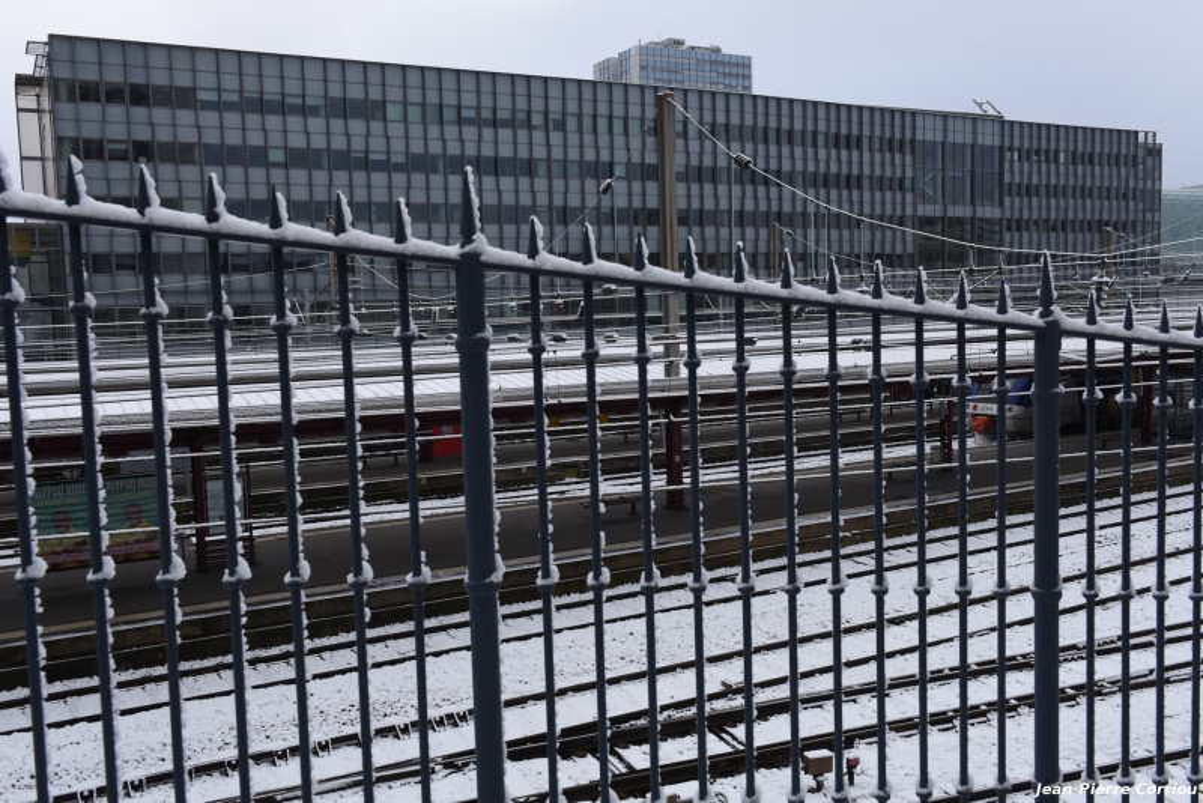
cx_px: 602
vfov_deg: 38.9
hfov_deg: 55.8
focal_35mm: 34
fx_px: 1137
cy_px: 402
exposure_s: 1/80
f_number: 10
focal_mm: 34
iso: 100
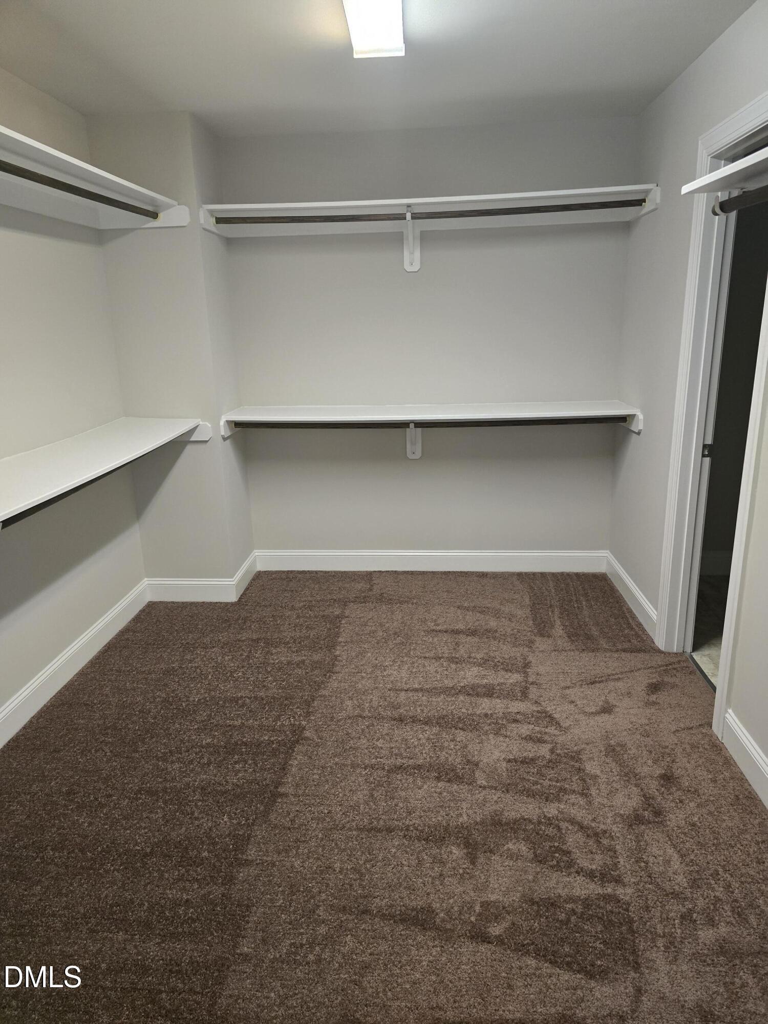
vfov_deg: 73.9
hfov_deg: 58.9
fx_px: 680
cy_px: 512
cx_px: 384
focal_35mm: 23
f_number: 1.7
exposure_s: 1/120
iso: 1000
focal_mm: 6.3
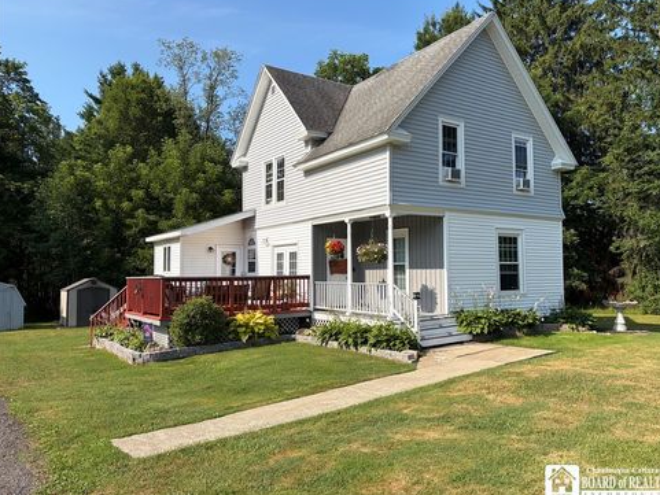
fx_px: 515
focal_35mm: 27
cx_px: 339
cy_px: 242
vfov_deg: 51.4
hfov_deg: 65.3
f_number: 1.6
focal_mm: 5.96
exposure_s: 1/2639
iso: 50
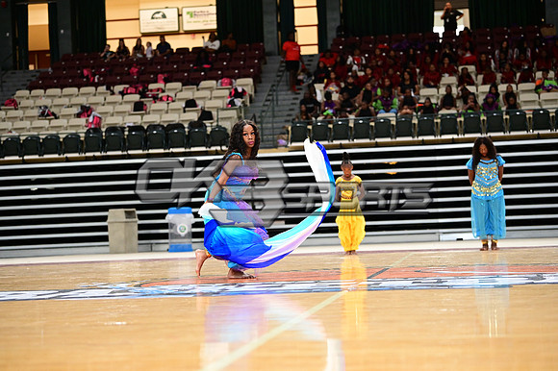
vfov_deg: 16.1
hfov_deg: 23.9
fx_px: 1317
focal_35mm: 85
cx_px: 279
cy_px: 186
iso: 6400
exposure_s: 1/1000
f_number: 3.2
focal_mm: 85
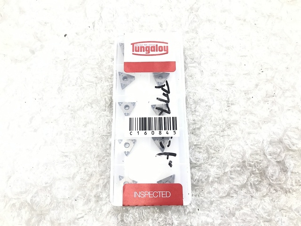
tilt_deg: -77.8
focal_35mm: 28
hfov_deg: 63.4
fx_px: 243
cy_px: 113
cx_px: 150
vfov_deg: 49.7
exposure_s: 1/33
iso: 25
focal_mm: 3.99
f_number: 1.8
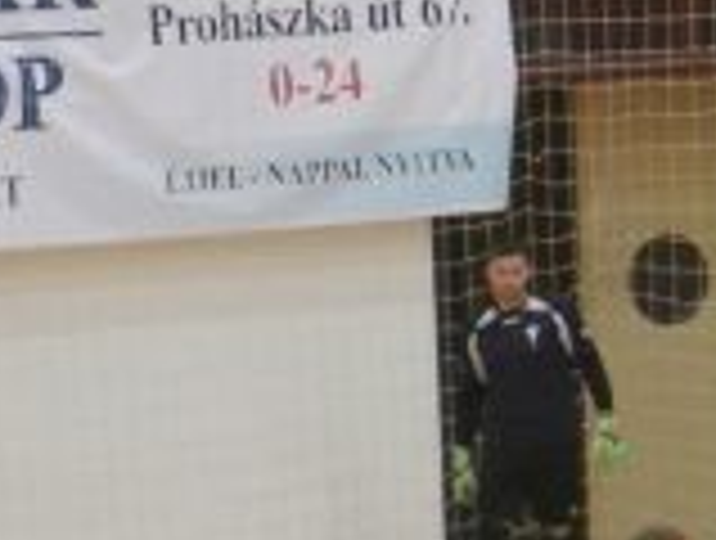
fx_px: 10055
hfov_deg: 4.0
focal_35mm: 485
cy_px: 122
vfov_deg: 3.1
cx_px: 1815
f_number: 5.6
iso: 3200
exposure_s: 1/60
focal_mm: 42
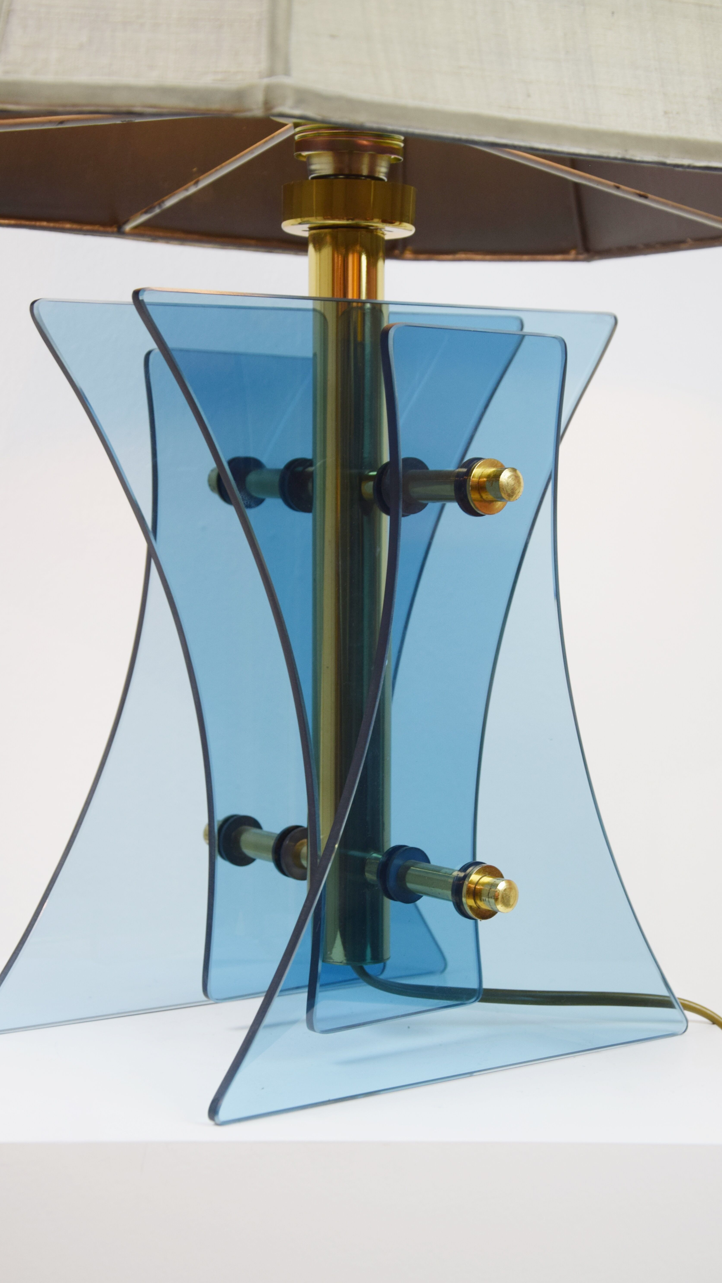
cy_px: 648
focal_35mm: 72
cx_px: 356
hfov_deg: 16.9
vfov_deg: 29.5
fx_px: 2435
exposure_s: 1/125
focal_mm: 45
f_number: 5.6
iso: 400
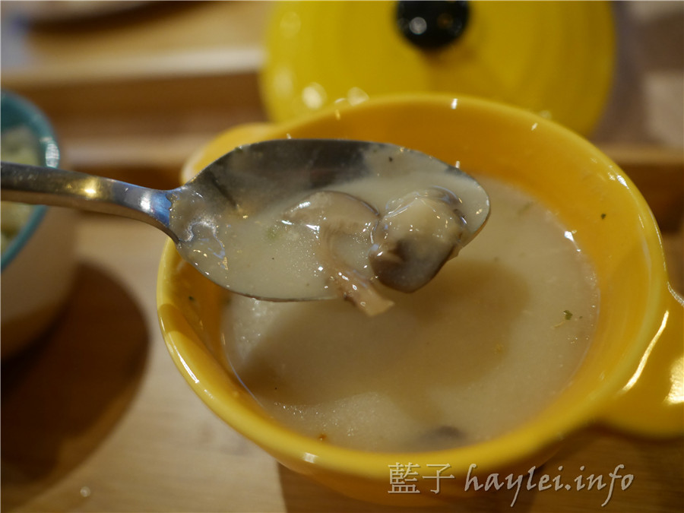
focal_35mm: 30
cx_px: 342
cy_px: 256
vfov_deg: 46.8
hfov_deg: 60.0
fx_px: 593
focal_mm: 15
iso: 1250
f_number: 1.7
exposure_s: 1/60
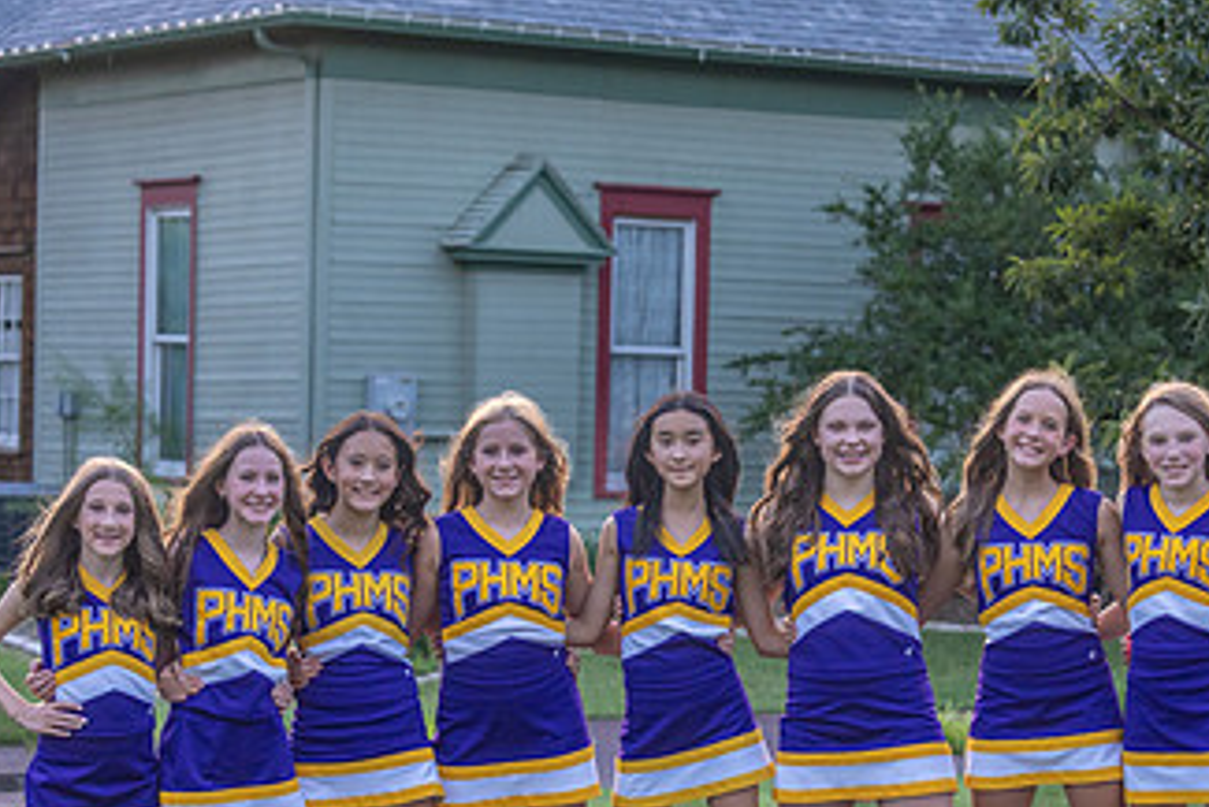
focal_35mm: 125
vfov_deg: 10.9
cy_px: 679
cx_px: 759
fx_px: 4200
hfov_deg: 16.4
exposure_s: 1/320
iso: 1600
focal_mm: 70
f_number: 4
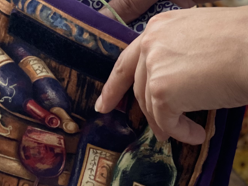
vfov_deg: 7.7
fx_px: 1390
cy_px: 82
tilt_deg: -25.5
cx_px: 91
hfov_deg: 10.2
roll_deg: -9.1
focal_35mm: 194
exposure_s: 1/83
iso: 250
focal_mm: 7.5
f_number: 2.2
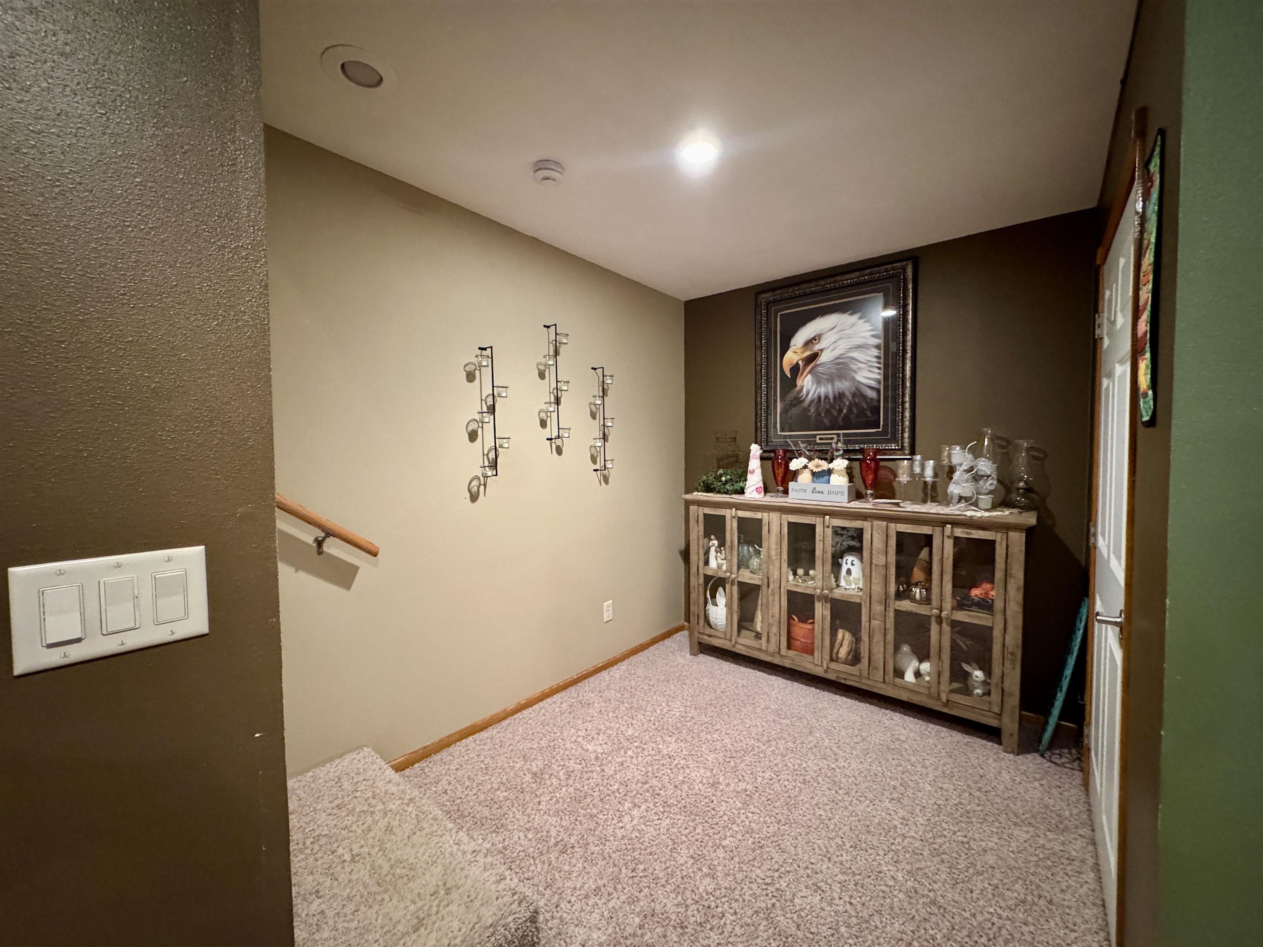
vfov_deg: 85.7
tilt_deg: -2.8
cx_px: 632
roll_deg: -0.8
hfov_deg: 102.1
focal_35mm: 14
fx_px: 511
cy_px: 474
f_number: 2.2
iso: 1000
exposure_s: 1/40
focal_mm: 2.22
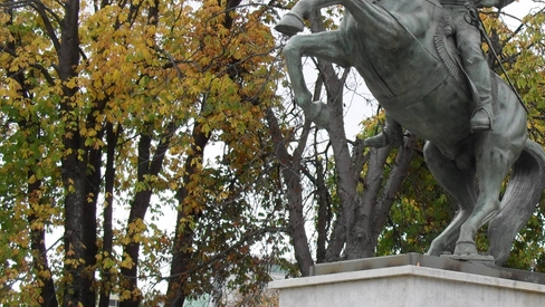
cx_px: 484
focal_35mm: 75
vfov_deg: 16.0
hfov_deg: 27.3
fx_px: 1084
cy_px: 248
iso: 100
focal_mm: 6.3
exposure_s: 1/500
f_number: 3.2
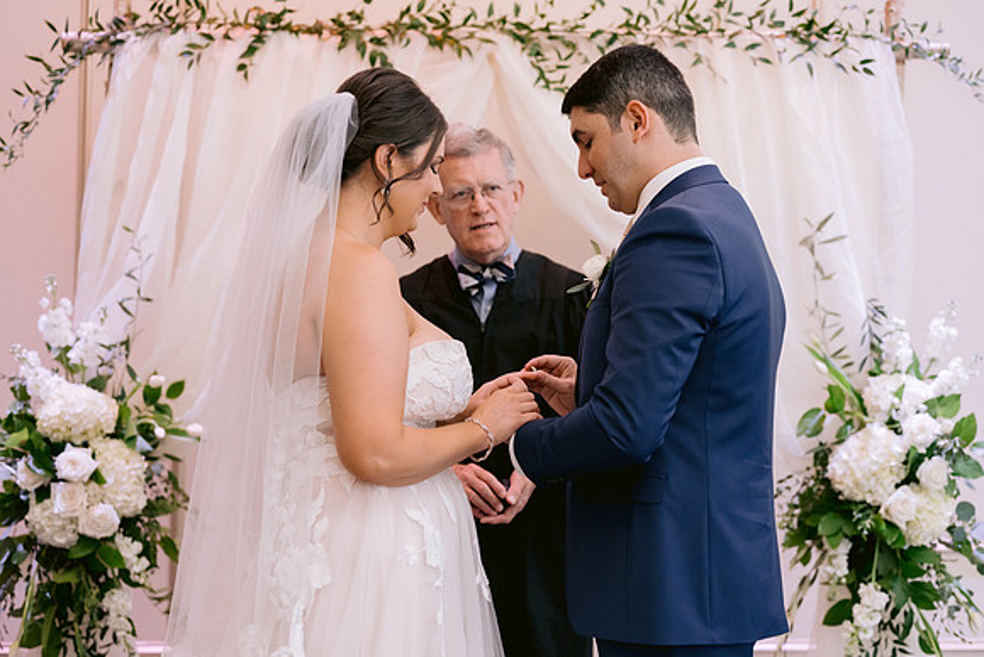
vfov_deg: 27.0
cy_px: 328
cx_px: 492
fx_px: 1367
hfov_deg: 39.6
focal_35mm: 50
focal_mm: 50
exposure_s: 1/160
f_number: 2.8
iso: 1250
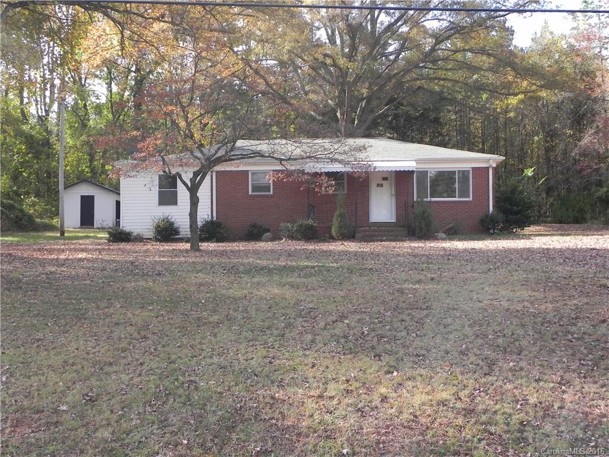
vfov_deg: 28.0
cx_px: 304
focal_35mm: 52
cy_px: 228
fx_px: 915
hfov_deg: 36.8
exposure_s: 1/146
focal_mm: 9.2
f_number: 4.5
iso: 160
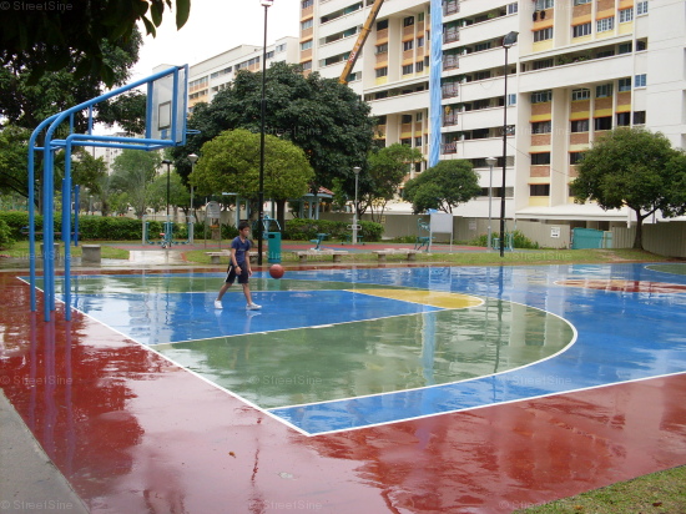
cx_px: 343
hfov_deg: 49.0
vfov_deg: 37.7
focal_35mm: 38
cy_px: 257
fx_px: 753
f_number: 2.8
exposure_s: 1/180
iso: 80
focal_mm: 6.3
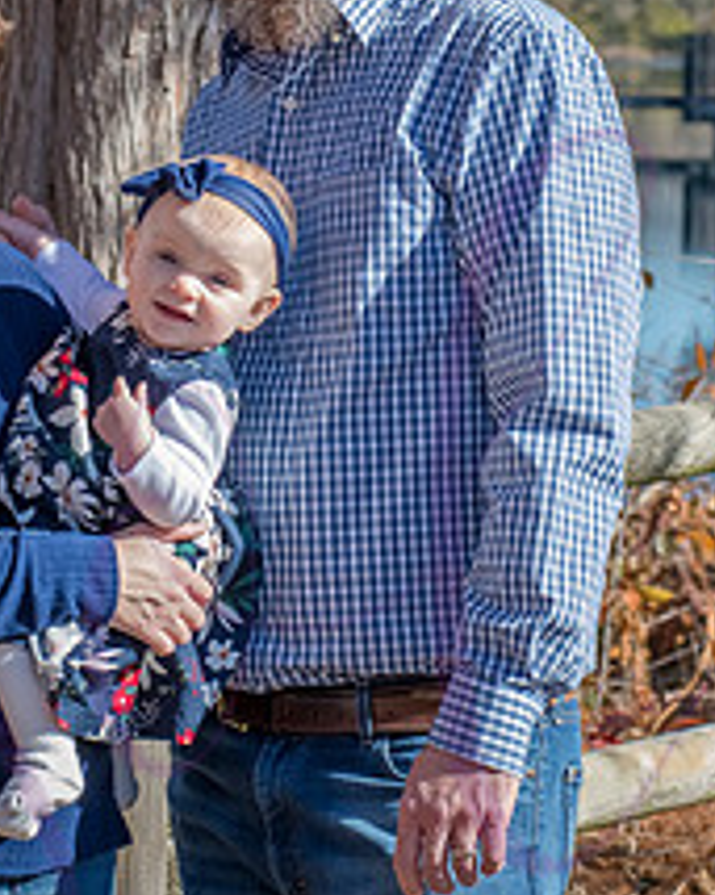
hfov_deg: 7.6
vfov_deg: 9.5
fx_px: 5400
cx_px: 314
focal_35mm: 204
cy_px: 215
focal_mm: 80
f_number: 8
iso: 400
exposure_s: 1/500
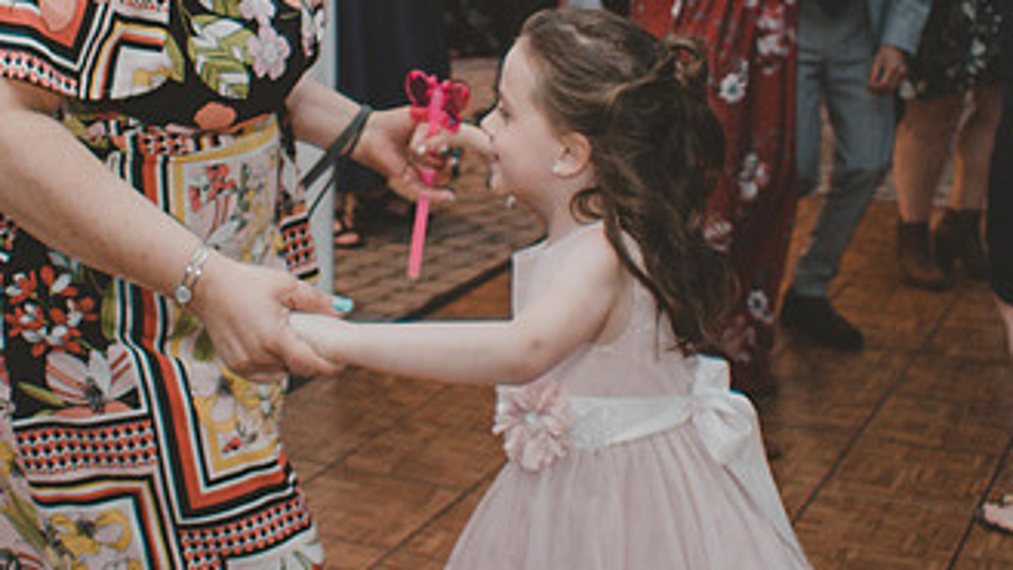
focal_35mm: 63
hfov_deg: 33.3
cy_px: 153
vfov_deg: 19.0
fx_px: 1692
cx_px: 445
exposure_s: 1/60
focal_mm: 18
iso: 900
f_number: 3.5
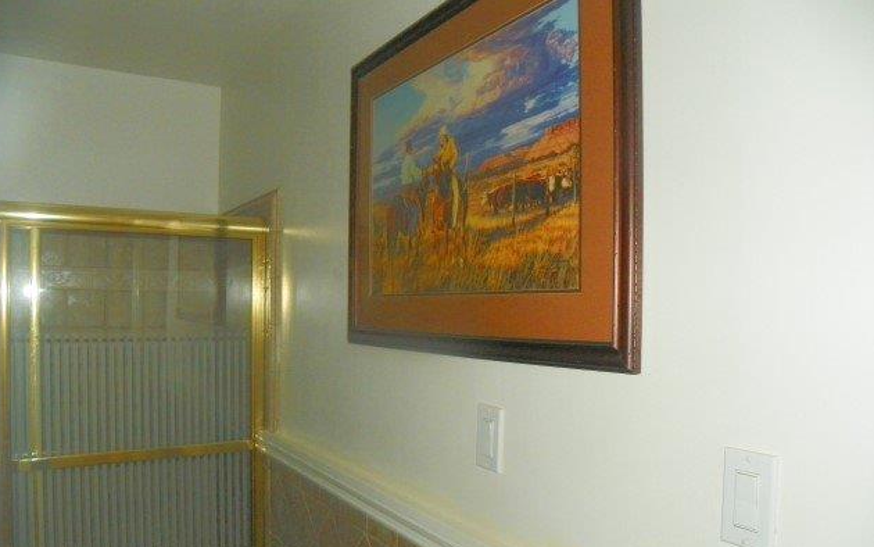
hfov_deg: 66.5
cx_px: 440
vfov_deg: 44.3
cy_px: 332
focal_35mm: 28
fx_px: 667
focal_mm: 4.6
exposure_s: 1/30
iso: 200
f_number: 2.8
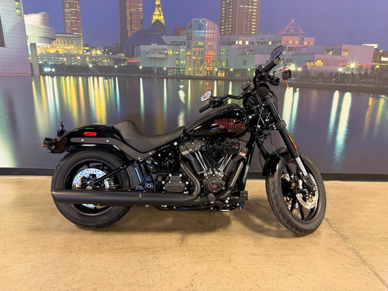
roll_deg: -1.5
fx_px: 269
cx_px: 194
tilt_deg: -15.0
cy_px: 146
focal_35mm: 24
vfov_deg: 56.8
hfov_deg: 71.6
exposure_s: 1/60
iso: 400
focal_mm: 6.76
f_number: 1.78
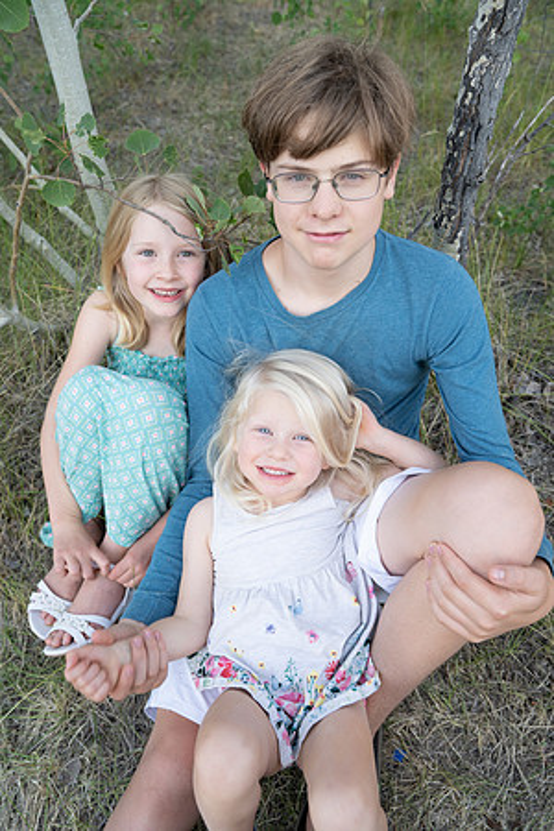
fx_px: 623
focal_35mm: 27
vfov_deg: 67.4
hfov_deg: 47.9
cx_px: 277
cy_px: 416
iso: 320
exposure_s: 1/160
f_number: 4
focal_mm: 27
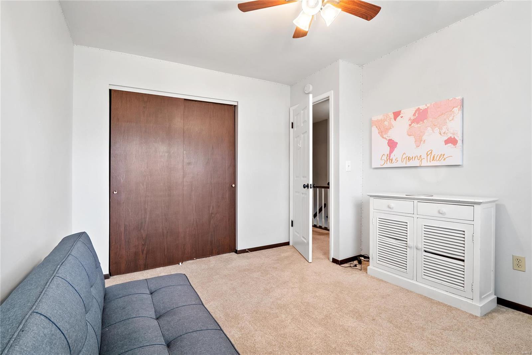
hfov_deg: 96.7
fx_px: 236
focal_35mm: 16
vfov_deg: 73.7
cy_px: 178
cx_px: 266
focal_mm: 8
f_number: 6.3
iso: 400
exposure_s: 1/2.5
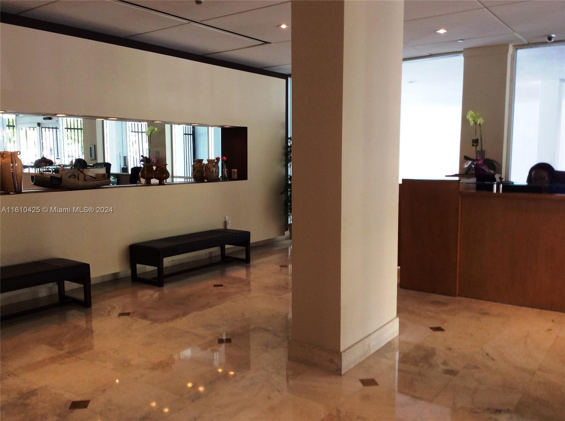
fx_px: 538
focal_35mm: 33
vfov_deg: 42.8
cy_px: 210
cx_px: 282
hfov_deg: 55.4
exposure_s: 1/24
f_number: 2.4
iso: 40
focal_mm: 3.3
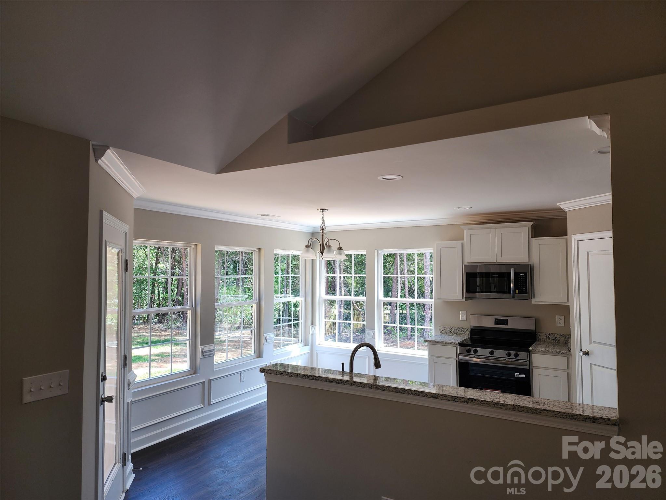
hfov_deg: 73.9
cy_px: 250
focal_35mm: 23
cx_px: 333
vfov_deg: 58.9
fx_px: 443
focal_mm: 6.4
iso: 64
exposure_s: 1/180
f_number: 1.8
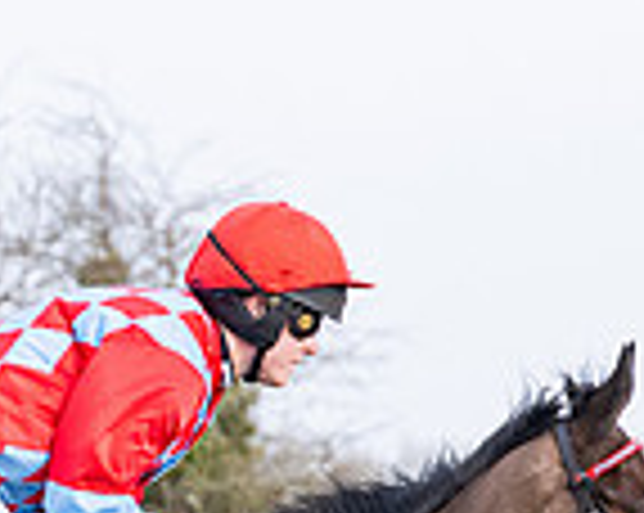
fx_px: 12791
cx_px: 347
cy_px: 1213
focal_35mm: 672
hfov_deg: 2.9
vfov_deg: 2.3
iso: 800
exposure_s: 1/1600
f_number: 5
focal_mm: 110
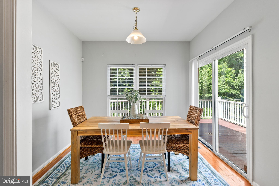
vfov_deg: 70.5
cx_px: 140
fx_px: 132
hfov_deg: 93.3
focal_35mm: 17
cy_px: 93
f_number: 8
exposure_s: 1/15
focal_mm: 17
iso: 320
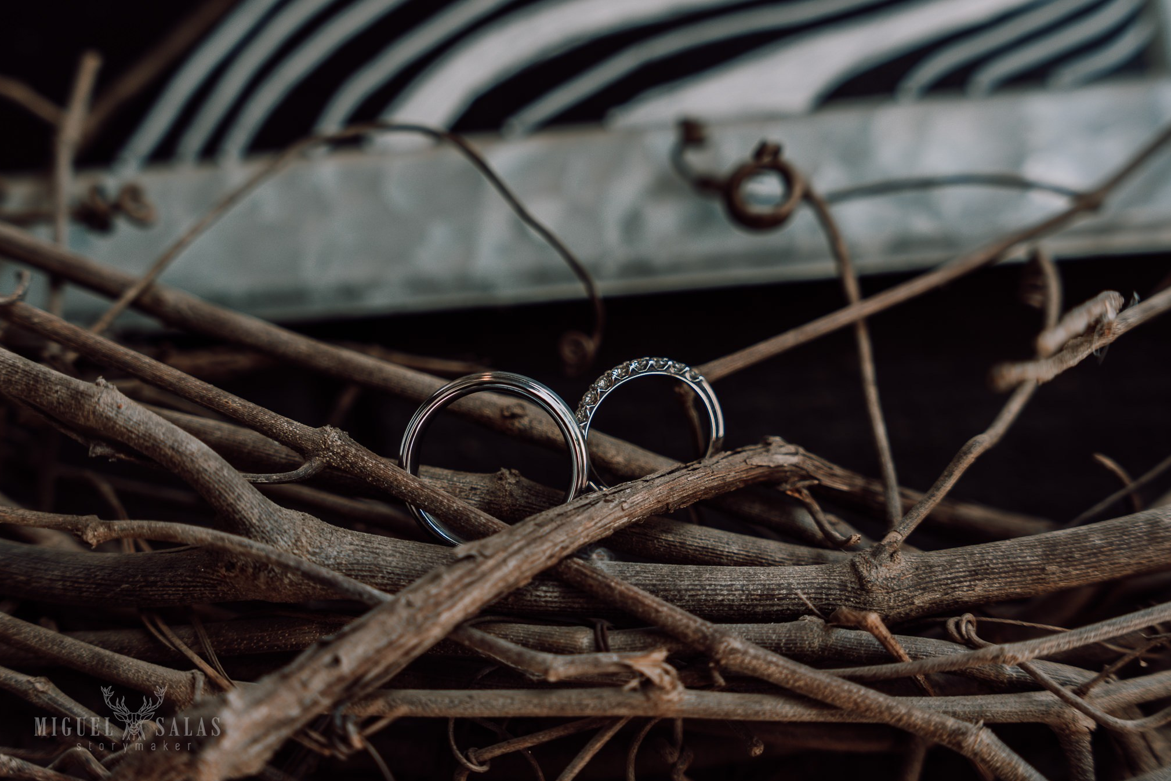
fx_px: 2309
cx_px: 585
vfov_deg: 19.2
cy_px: 387
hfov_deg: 28.5
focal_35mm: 71
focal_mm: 70
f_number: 5
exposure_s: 1/160
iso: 100
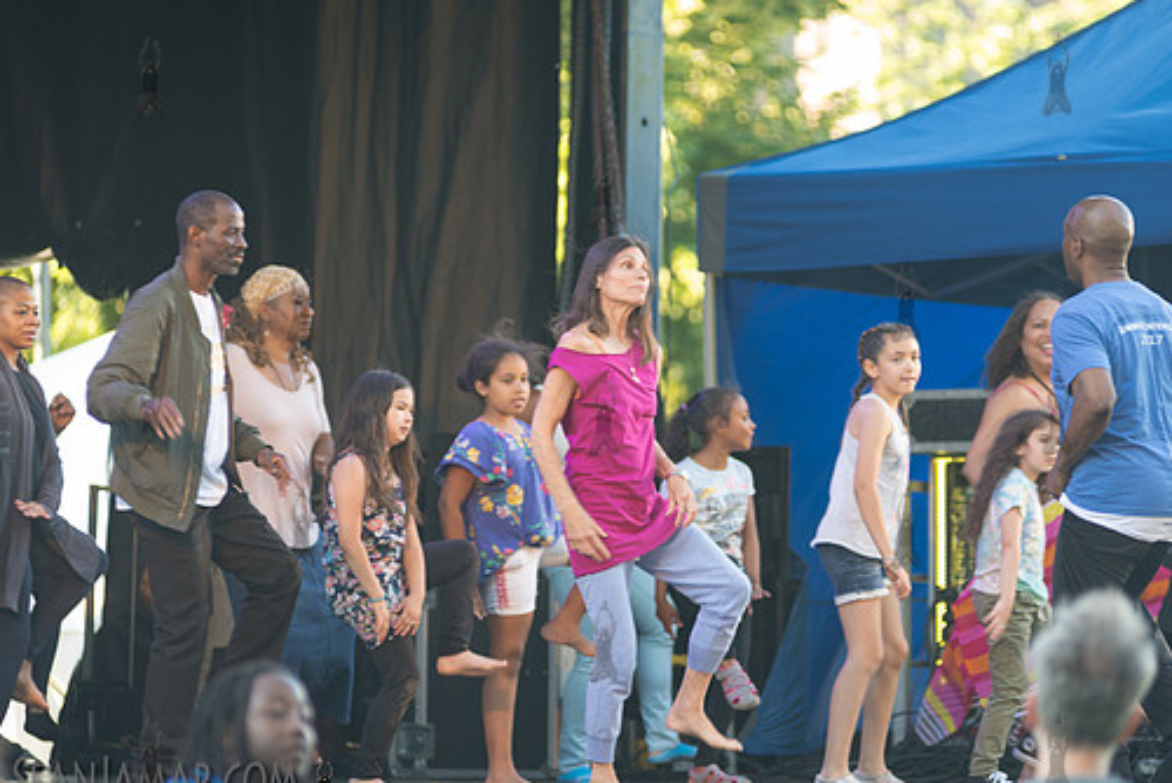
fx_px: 7557
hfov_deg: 8.9
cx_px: 602
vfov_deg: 5.9
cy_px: 414
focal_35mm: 232
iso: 400
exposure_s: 1/125
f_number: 3.2
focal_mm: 200
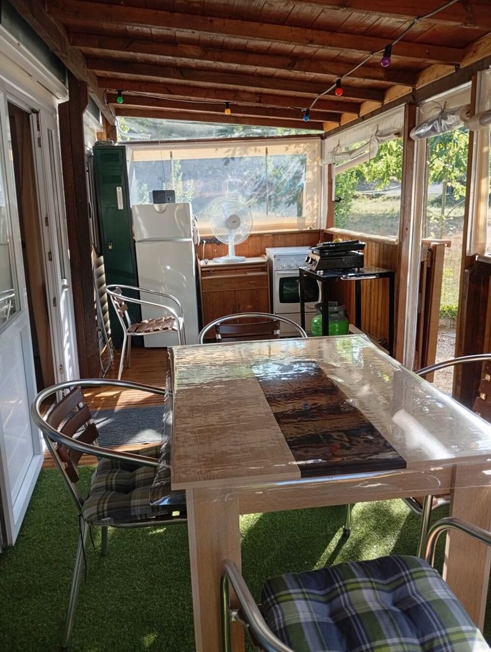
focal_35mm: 27
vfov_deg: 65.2
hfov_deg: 51.5
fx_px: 509
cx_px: 246
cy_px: 326
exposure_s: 1/50
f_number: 1.8
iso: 68
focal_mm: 3.98
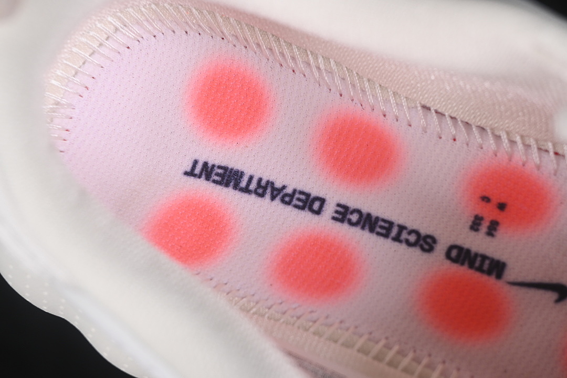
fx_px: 1181
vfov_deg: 18.2
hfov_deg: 27.0
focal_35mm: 75
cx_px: 284
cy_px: 189
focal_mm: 50
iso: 160
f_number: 7.1
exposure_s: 1/80
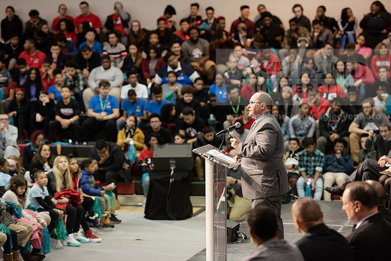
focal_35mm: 135
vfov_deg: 10.2
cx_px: 196
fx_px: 1467
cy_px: 130
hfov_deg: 15.2
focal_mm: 135
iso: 2500
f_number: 3.5
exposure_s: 1/200
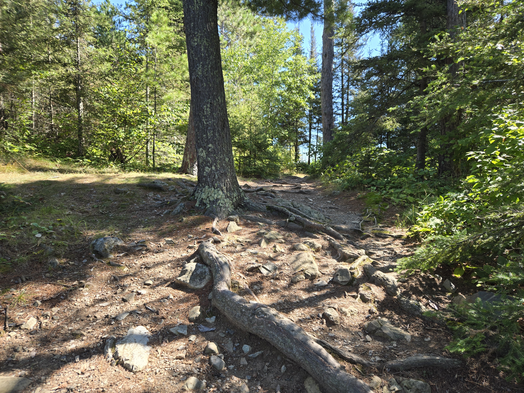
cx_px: 262
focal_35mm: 23
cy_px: 196
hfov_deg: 73.9
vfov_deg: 58.9
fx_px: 348
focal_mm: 5.4
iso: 25
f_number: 1.8
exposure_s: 1/271
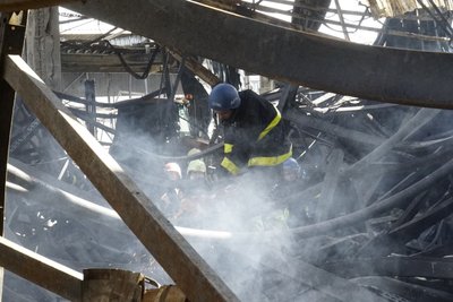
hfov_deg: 28.8
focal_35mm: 70
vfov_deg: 19.5
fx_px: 881
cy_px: 151
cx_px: 226
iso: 8000
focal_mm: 70
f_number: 20
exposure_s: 1/320
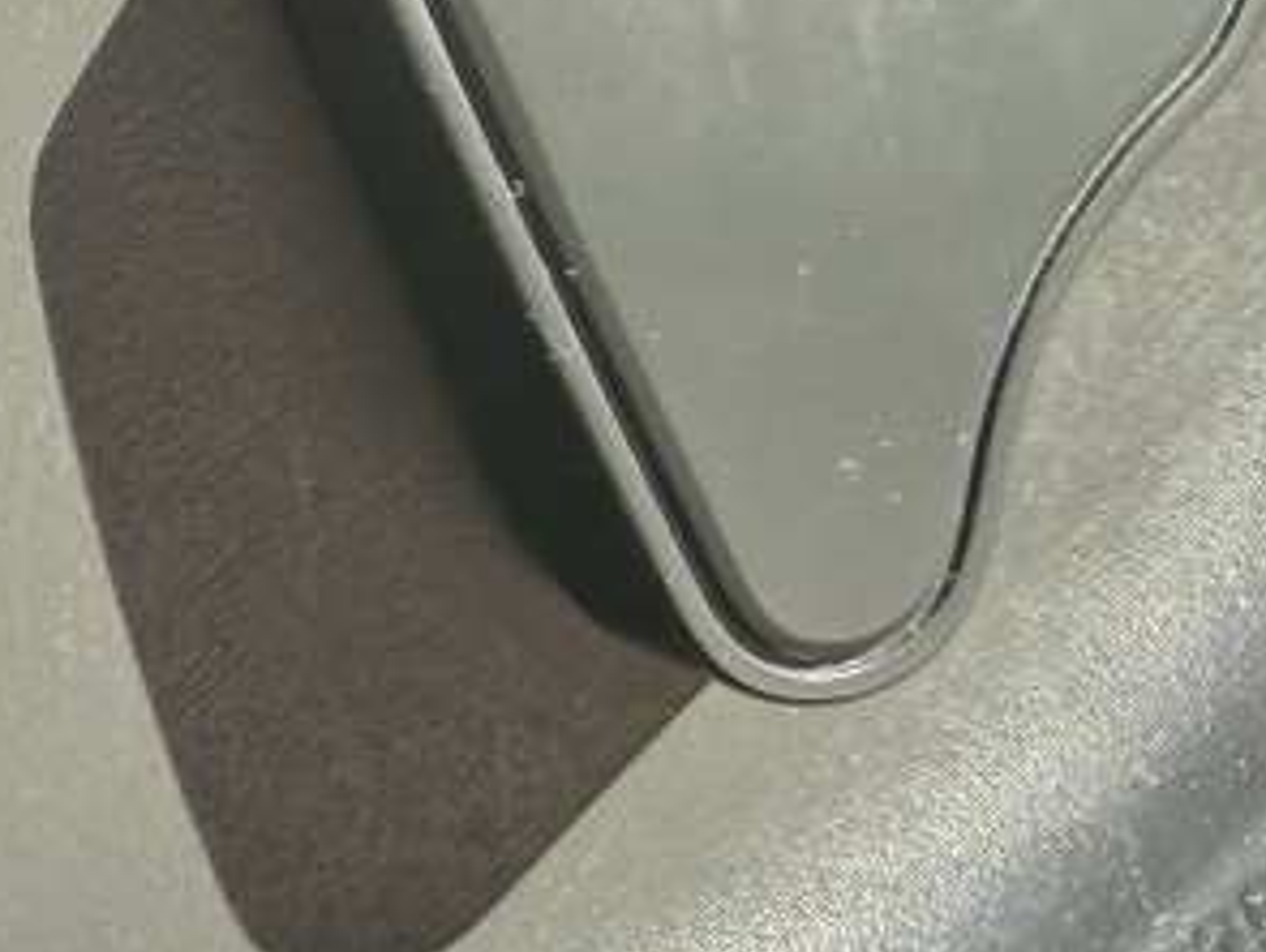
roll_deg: -2.7
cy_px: 172
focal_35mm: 104
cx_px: -472
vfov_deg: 14.2
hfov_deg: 17.5
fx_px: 3808
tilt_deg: -18.0
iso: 40
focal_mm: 2.22
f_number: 2.2
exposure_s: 1/139
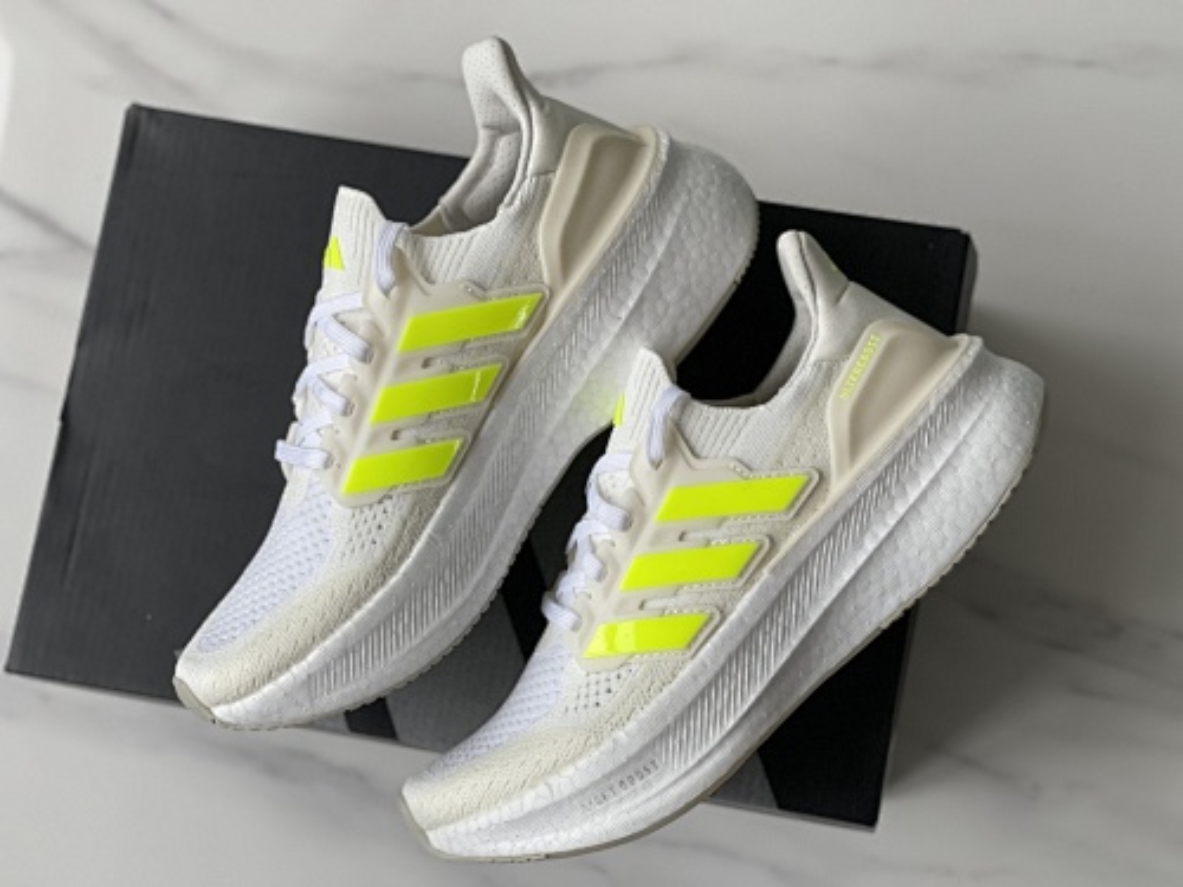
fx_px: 2187
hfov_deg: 30.3
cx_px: 592
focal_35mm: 64
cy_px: 444
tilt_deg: -79.9
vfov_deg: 22.9
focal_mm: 7.5
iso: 100
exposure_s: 1/121
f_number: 2.2
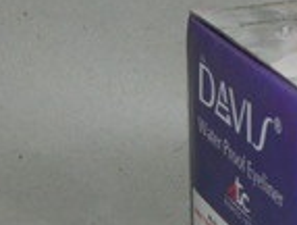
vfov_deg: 10.4
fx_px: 1230
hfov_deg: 13.0
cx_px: 453
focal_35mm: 143
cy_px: 99
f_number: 9.8
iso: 200
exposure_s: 1/40
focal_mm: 7.3
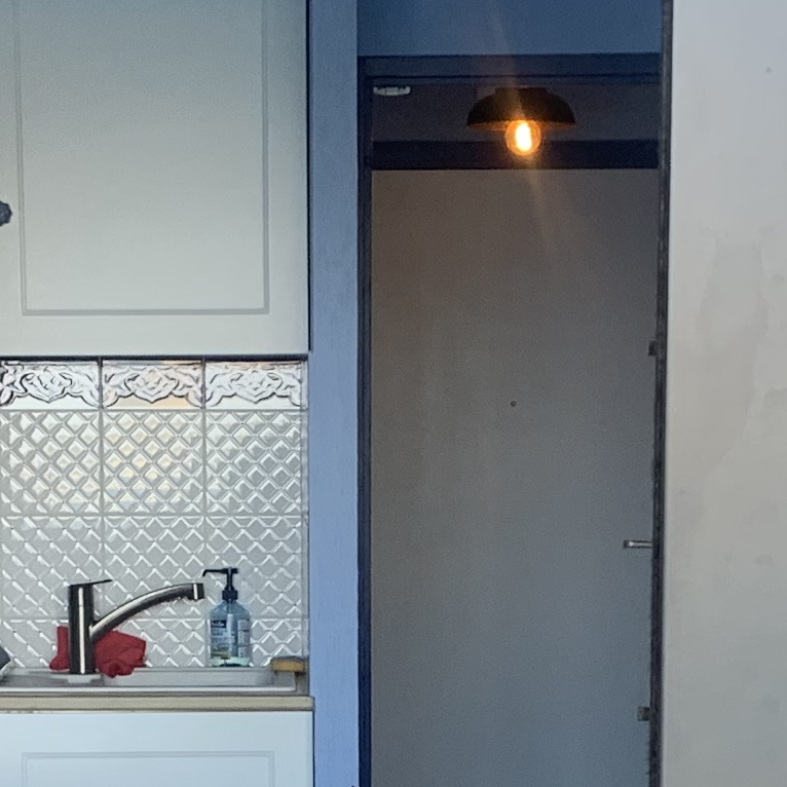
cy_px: 916
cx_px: 323
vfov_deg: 14.0
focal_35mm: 121
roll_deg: +0.8
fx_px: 3112
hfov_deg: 14.4
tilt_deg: -9.6
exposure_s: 1/121
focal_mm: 4.25
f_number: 1.8
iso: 64
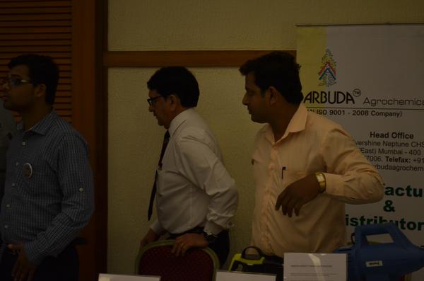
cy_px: 140
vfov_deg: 18.1
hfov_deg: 27.1
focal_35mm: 75
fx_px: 881
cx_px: 212
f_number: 5.6
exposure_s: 1/125
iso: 800
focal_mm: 50
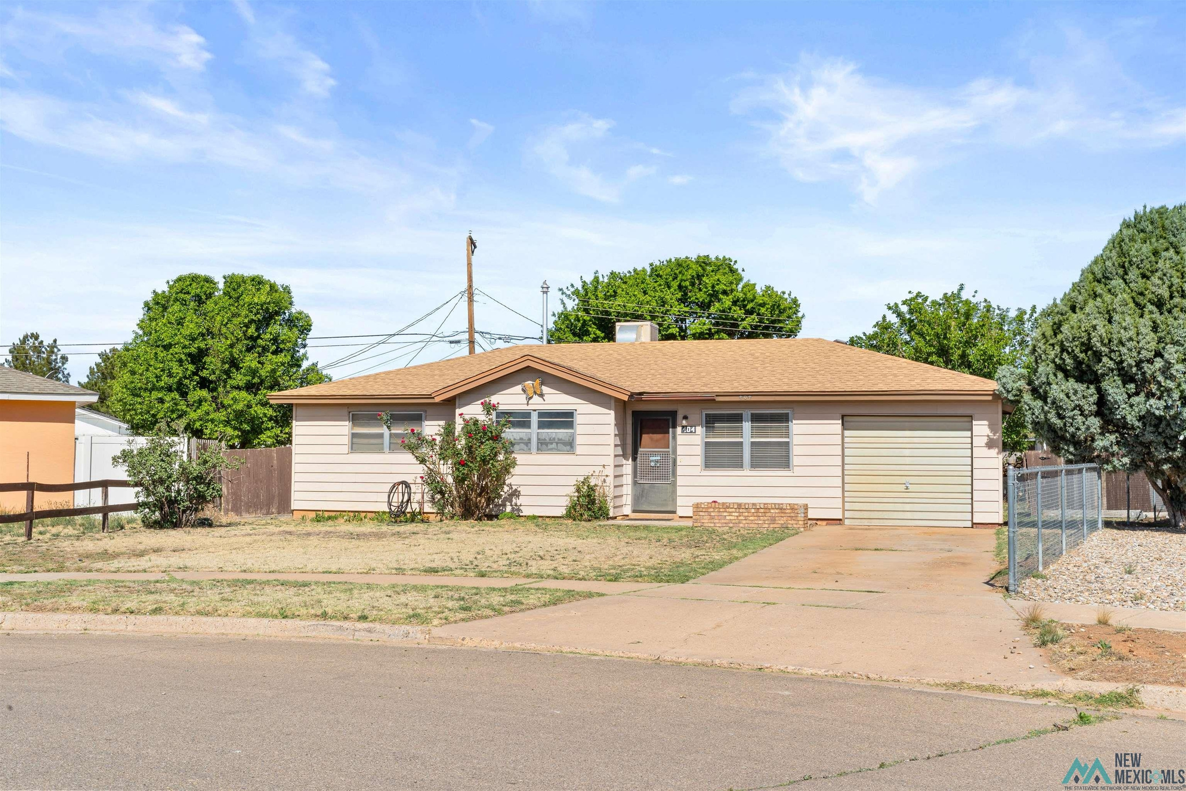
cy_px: 396
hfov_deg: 49.2
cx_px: 593
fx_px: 1295
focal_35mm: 39
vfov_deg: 34.0
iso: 80
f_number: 18
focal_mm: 39.3
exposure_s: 1/40
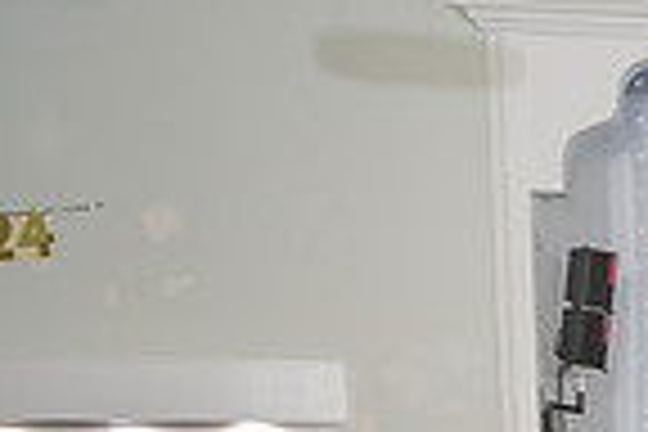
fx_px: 1746
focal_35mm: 97
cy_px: 668
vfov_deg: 13.2
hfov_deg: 16.2
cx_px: 1300
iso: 500
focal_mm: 24
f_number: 3.5
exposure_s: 1/160
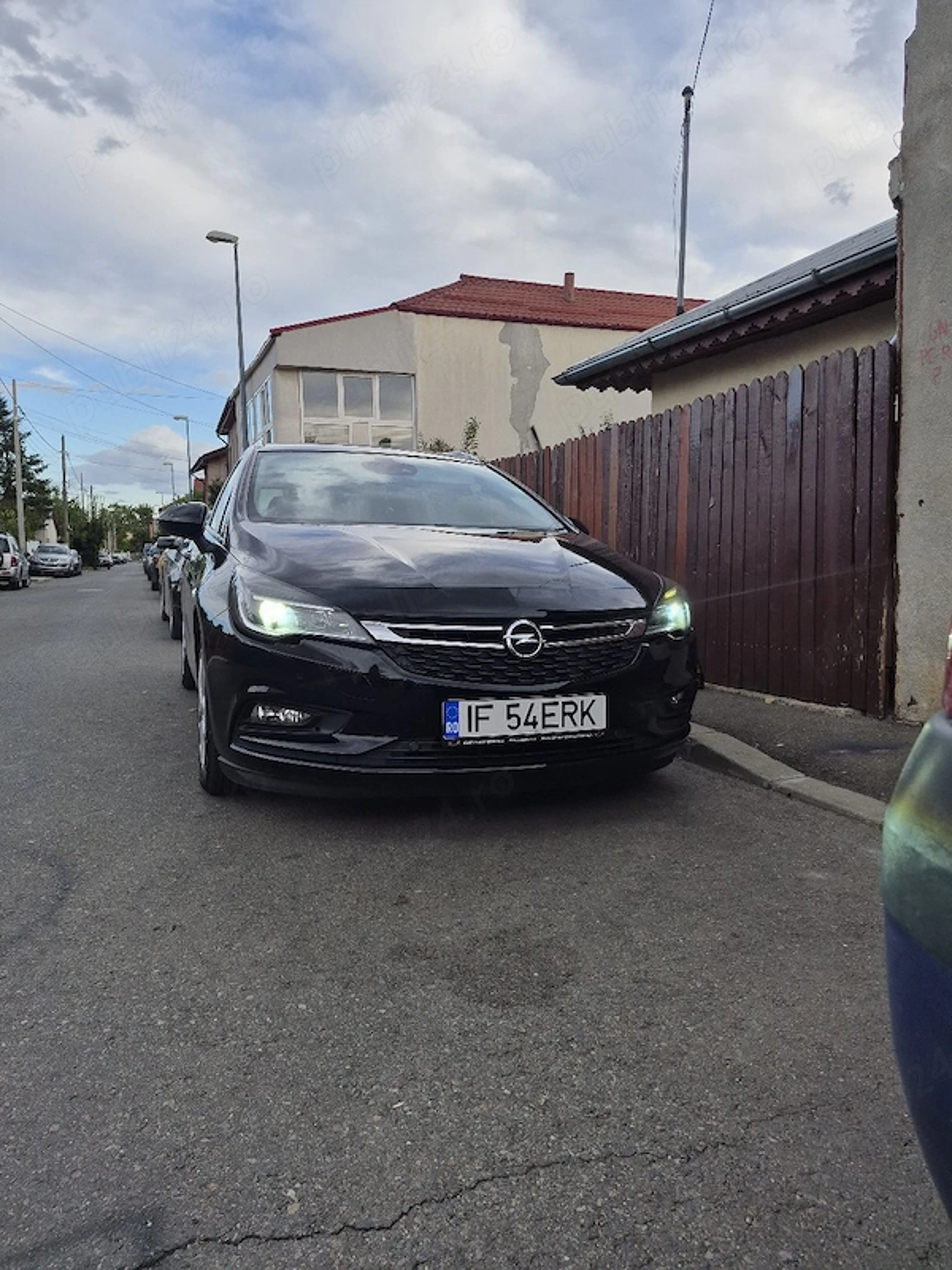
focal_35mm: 23
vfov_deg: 73.9
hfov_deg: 58.9
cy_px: 635
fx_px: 843
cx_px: 476
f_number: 1.8
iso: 80
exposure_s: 1/1667
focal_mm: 5.4
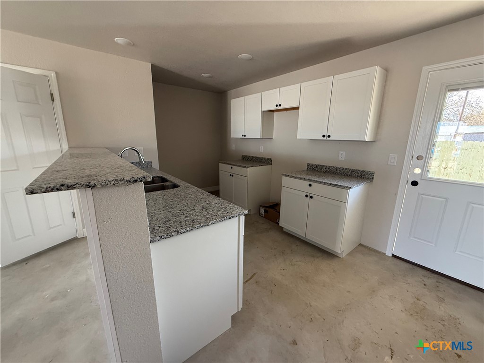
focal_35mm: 14
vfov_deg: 85.7
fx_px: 196
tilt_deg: -12.5
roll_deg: -0.9
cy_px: 182
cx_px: 242
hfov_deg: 102.1
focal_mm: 2.22
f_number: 2.2
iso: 320
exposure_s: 1/99
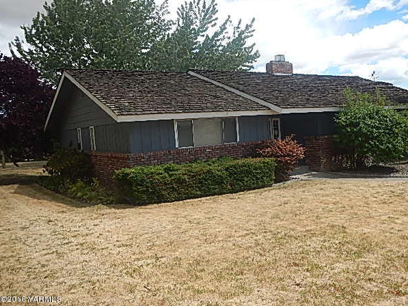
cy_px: 149
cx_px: 215
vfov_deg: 46.8
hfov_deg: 59.9
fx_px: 354
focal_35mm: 30
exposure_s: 1/640
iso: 125
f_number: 3.9
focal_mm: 5
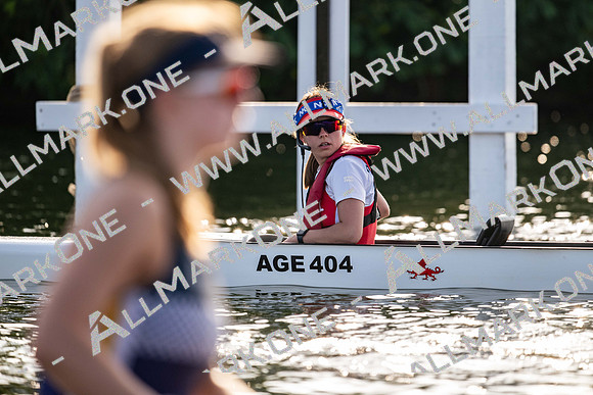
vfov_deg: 3.4
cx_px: 296
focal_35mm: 400
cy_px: 198
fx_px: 6590
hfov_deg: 5.2
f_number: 4.5
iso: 1000
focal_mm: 400
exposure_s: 1/2500
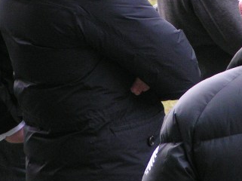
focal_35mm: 589
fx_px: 4113
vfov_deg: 2.5
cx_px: 175
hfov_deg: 3.4
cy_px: -29
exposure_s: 1/200
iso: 200
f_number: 3.5
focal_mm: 36.1
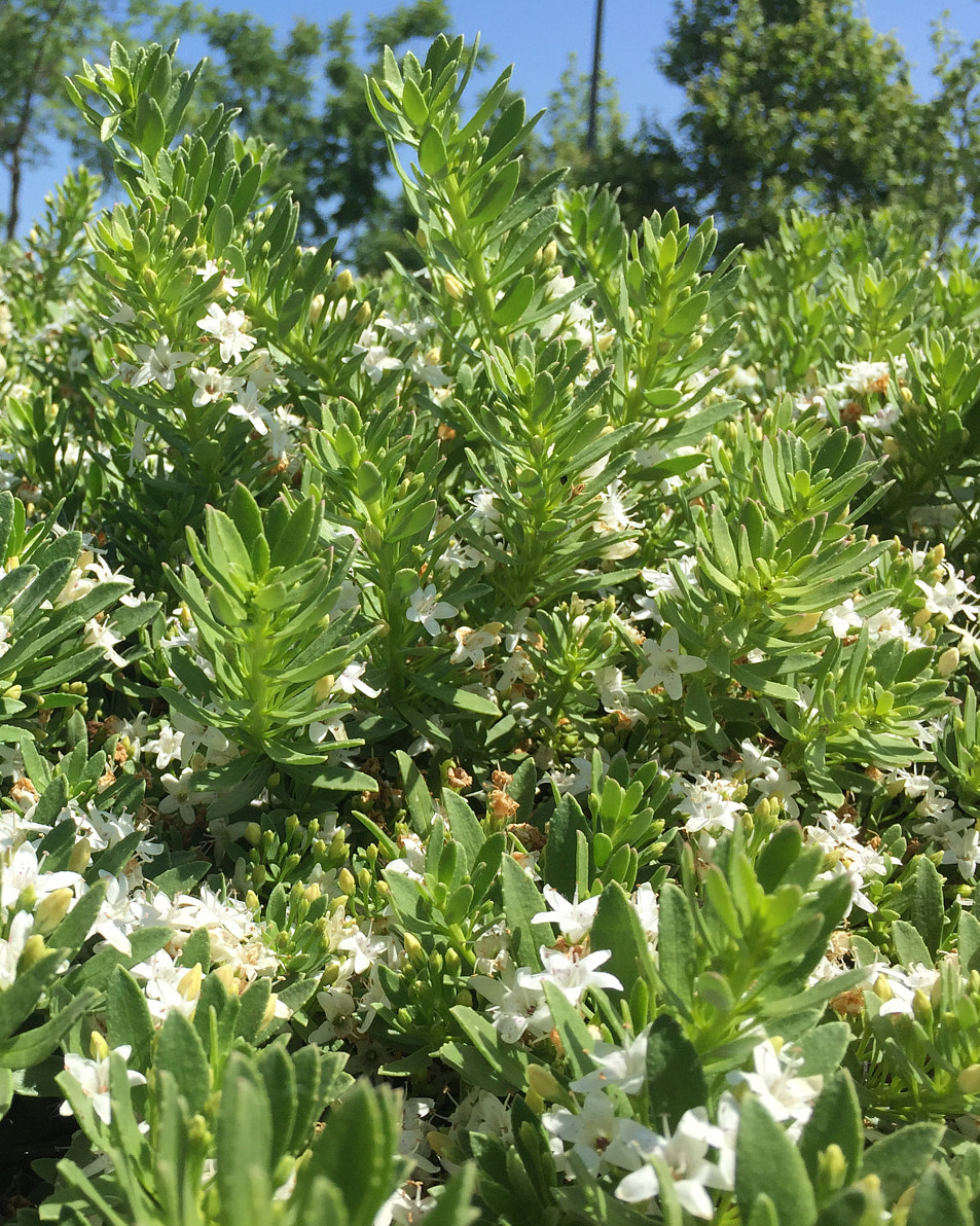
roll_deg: -2.6
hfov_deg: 37.7
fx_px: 1378
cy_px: 610
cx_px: 197
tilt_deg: -8.5
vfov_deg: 47.9
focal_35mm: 38
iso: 32
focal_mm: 4.15
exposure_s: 1/2083
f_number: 2.2
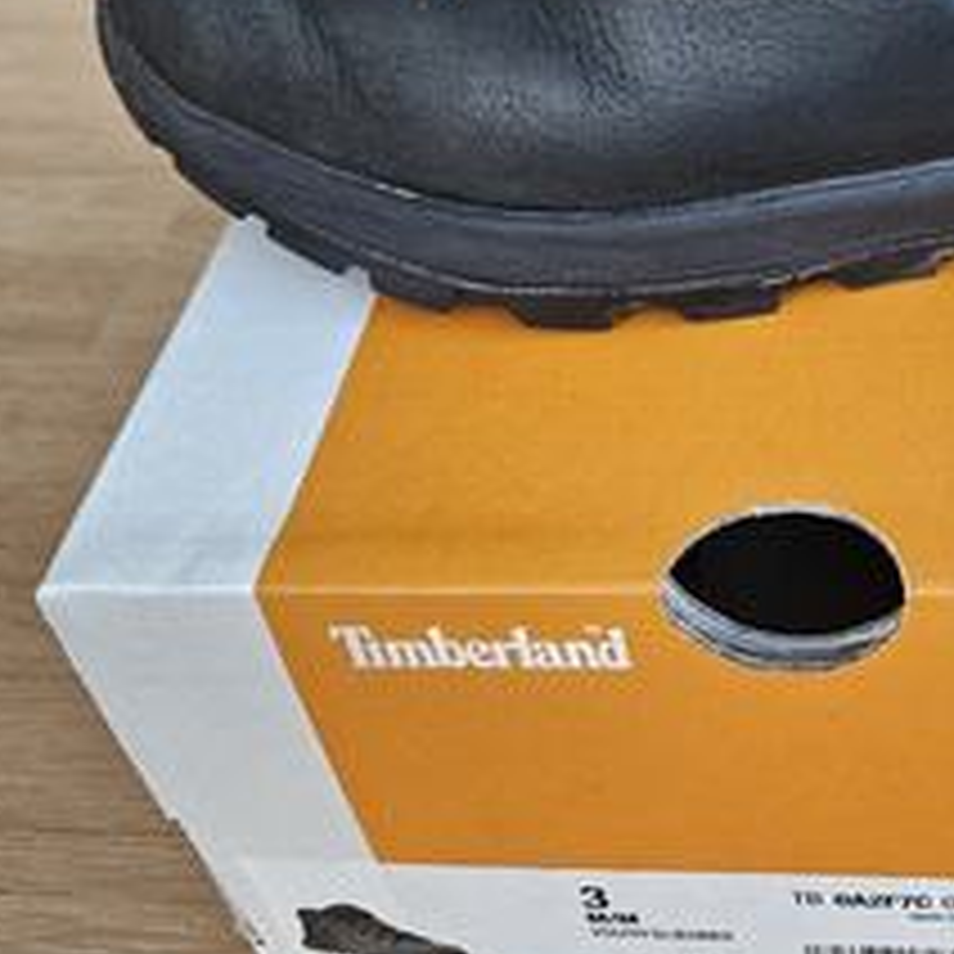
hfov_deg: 33.9
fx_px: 1497
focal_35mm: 48
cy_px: 198
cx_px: 808
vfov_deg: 34.3
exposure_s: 1/100
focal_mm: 5.4
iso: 160
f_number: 1.8
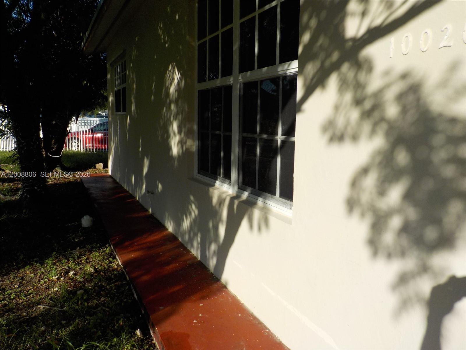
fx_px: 404
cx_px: 233
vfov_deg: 46.8
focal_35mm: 30
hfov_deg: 60.0
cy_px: 175
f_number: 3.3
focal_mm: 4.1
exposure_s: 1/1250
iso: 125
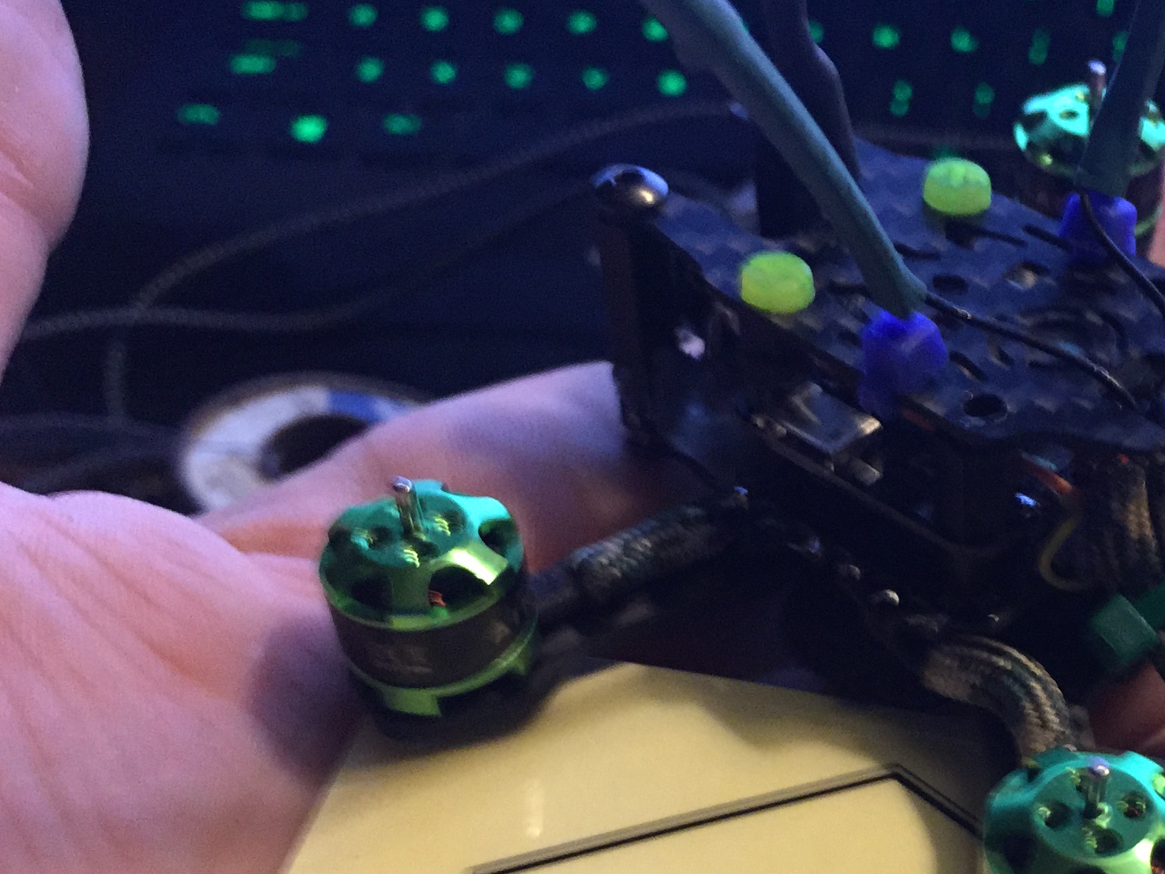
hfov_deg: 33.9
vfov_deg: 26.5
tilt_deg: -51.6
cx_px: 1013
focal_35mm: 54
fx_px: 1817
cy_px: 716
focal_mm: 4.15
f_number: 2.2
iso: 250
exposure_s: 1/15
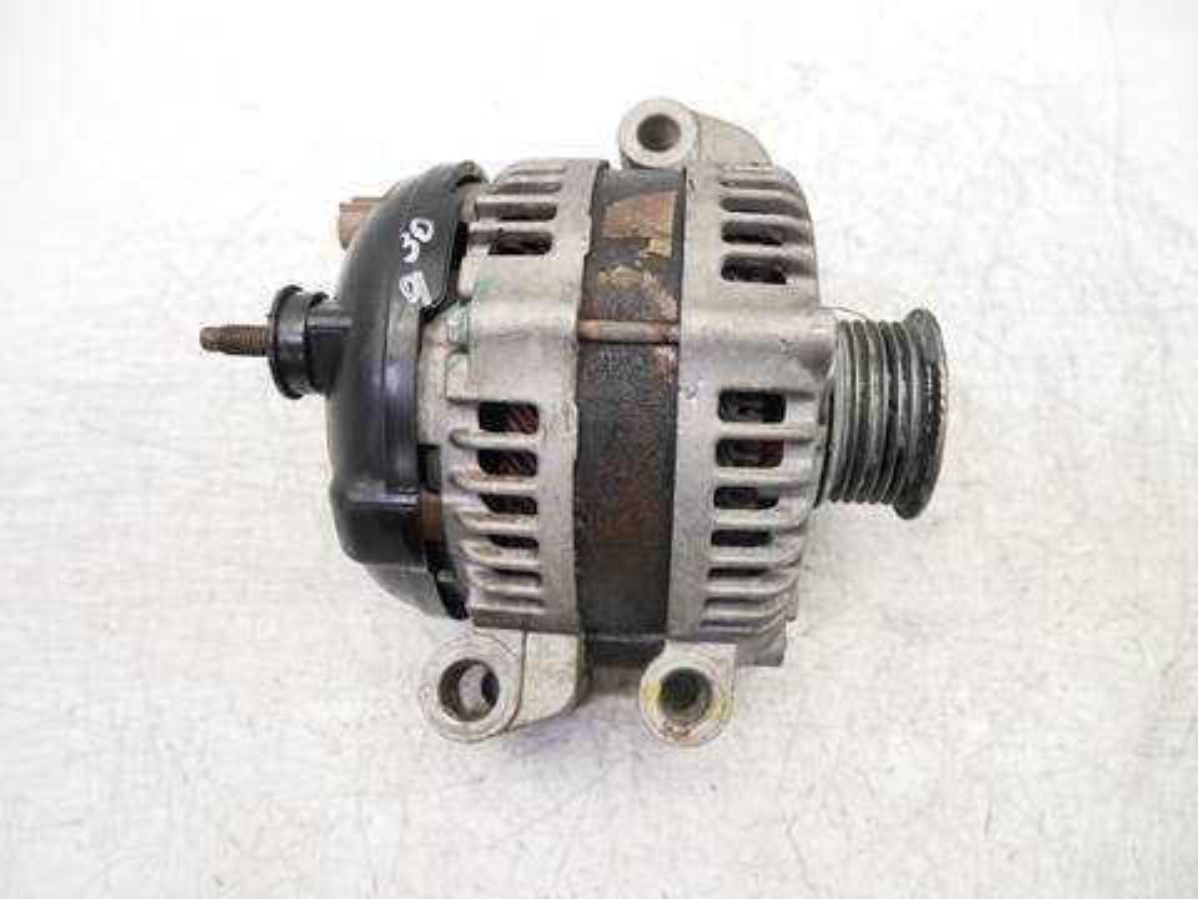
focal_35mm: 24
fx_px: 831
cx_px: 599
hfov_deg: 71.6
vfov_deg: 56.8
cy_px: 450
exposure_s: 1/60
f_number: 3.5
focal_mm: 12
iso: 640
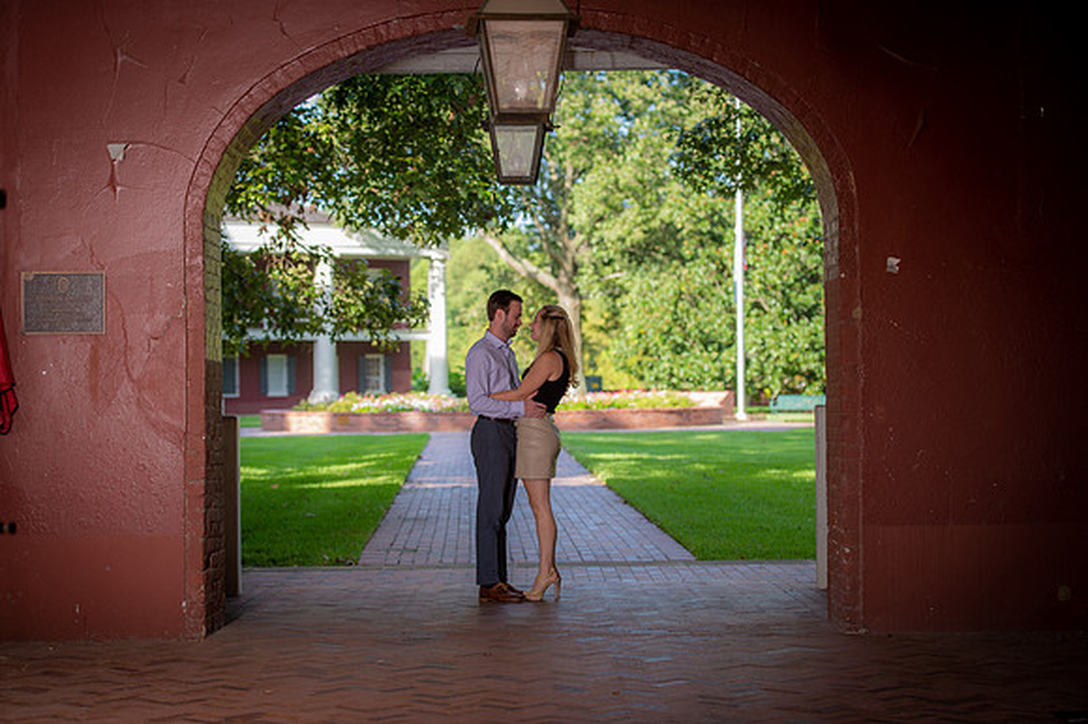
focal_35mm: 80
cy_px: 362
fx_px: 2416
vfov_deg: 17.0
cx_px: 544
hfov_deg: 25.4
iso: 50
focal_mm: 80
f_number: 3.2
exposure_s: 1/160
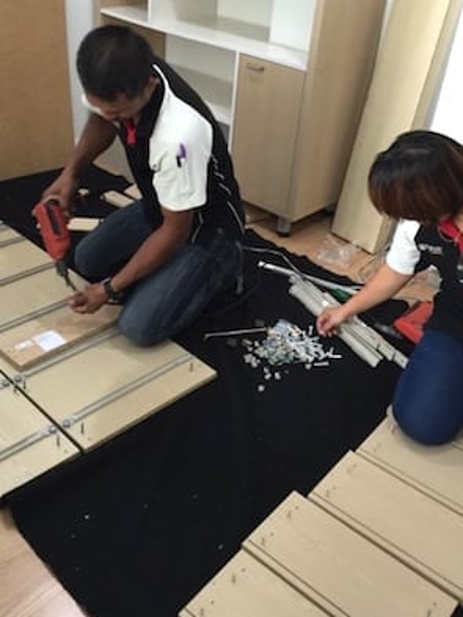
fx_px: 677
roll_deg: -4.4
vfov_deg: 48.7
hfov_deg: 37.7
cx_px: 202
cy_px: 254
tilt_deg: -28.3
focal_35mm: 38
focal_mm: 4.15
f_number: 2.2
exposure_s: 1/15
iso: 64
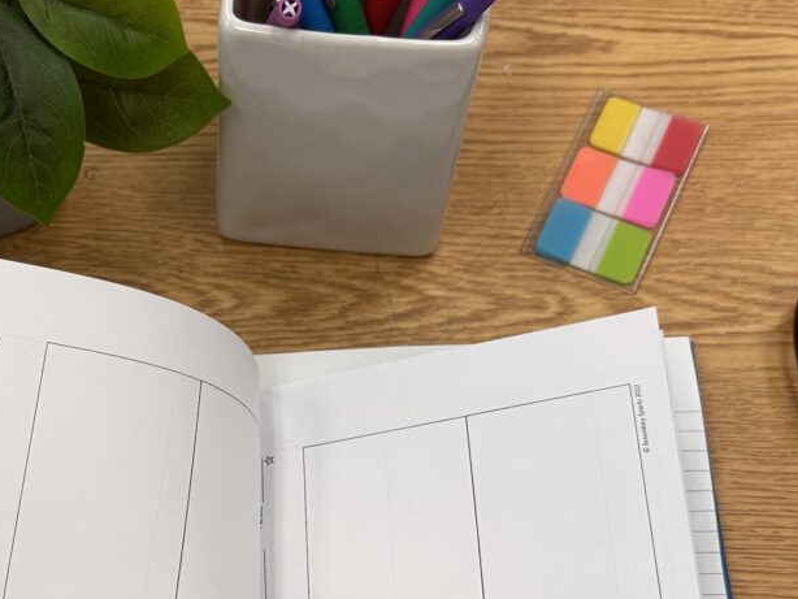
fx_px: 1384
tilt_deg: -65.9
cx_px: 127
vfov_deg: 23.9
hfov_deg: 31.1
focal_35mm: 60
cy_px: 521
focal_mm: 6.86
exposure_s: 1/120
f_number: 1.78
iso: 64
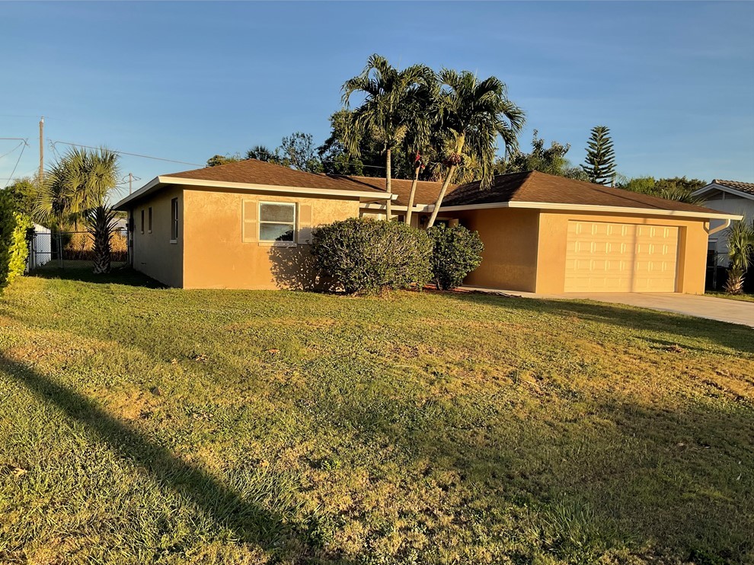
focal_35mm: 30
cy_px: 292
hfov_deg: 60.0
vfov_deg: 46.8
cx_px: 366
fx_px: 653
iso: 16
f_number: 1.8
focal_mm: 3
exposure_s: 1/912
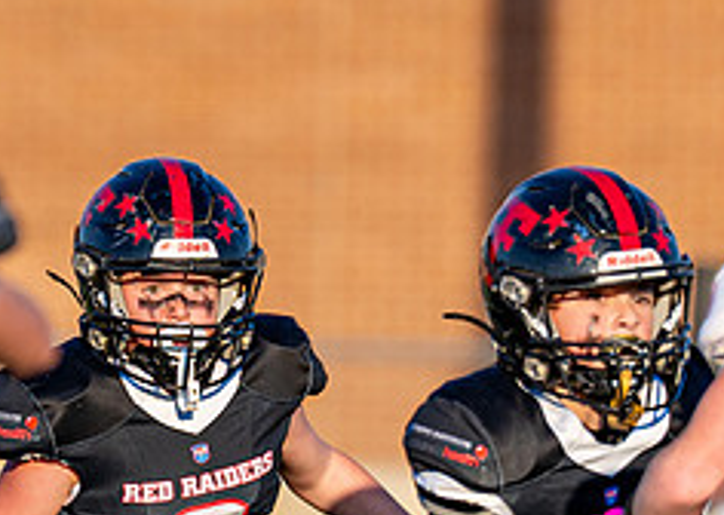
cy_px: 453
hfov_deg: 2.3
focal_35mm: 871
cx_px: 130
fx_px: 17889
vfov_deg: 1.7
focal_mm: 200
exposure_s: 1/1600
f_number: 2.8
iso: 100
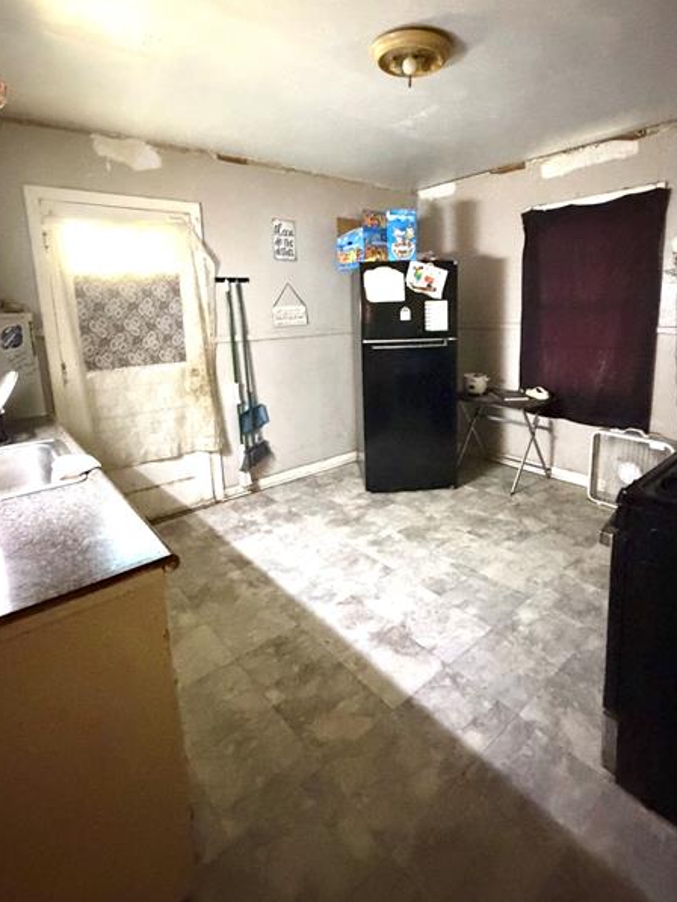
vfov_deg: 87.1
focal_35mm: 18
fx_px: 469
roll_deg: +3.5
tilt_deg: -9.4
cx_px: 367
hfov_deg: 71.5
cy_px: 384
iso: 1250
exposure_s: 1/30
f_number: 2.2
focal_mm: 2.22
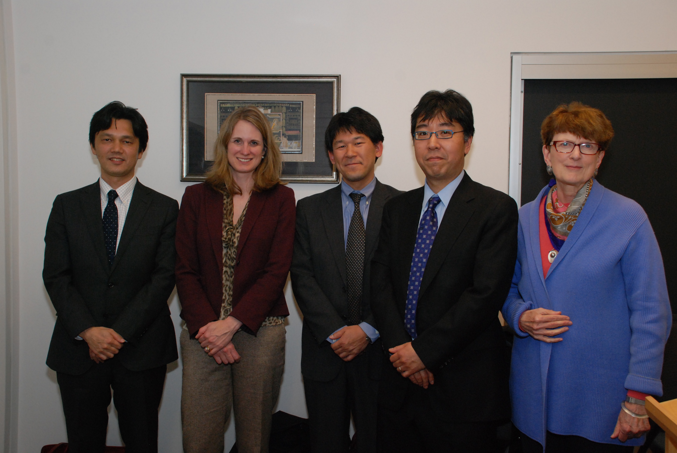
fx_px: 678
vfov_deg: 37.0
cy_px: 226
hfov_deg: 53.1
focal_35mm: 36
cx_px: 338
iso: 800
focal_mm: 24
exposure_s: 1/60
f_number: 7.1
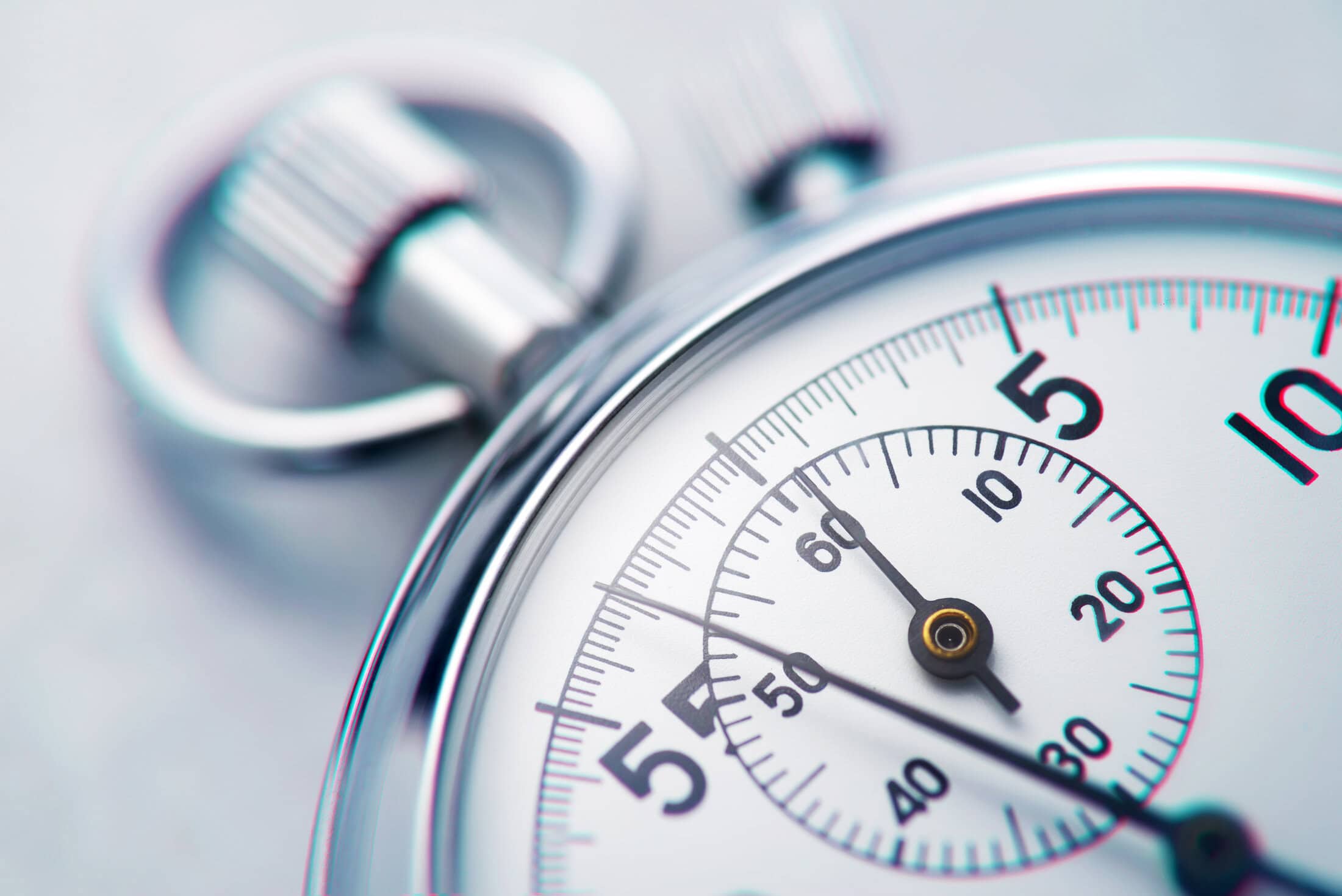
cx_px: 671
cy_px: 448
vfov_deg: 22.6
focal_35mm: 60
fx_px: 2238
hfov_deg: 33.4
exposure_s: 1/160
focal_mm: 60
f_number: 5.6
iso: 100
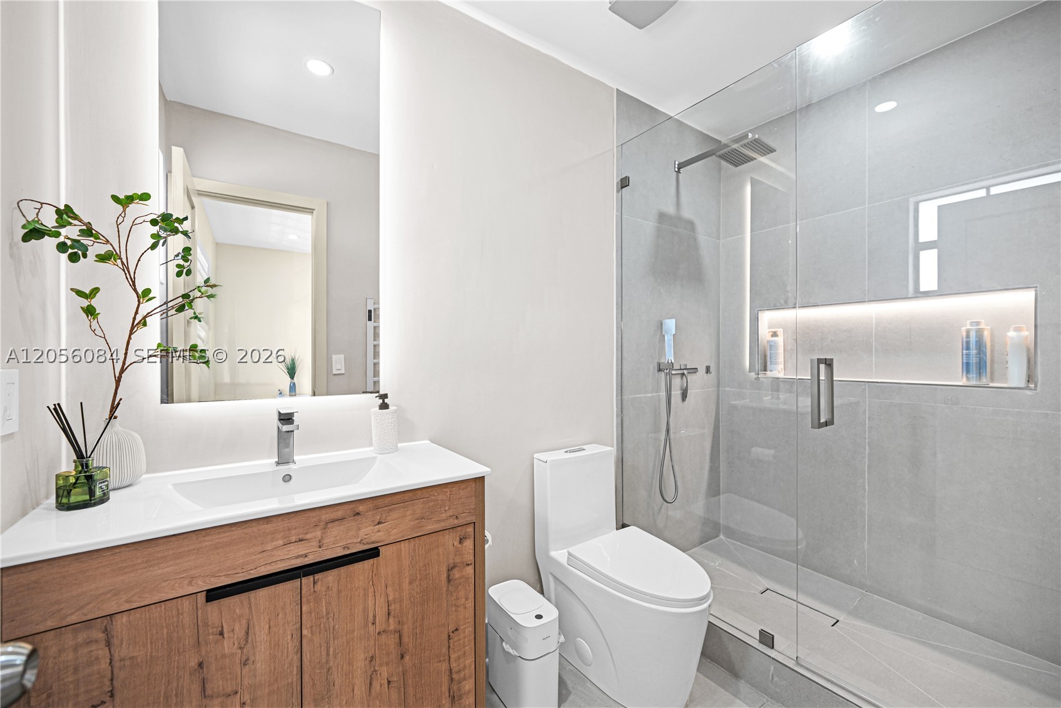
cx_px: 530
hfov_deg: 104.2
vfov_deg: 81.2
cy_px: 354
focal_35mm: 14
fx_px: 413
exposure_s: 1/25
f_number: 4
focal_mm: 14
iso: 100
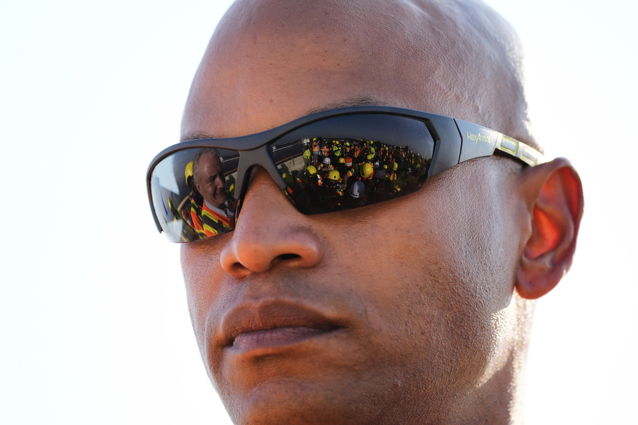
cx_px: 319
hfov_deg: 7.5
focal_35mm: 274
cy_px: 212
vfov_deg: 5.0
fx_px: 4856
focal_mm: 274
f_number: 5.6
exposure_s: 1/1000
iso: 400
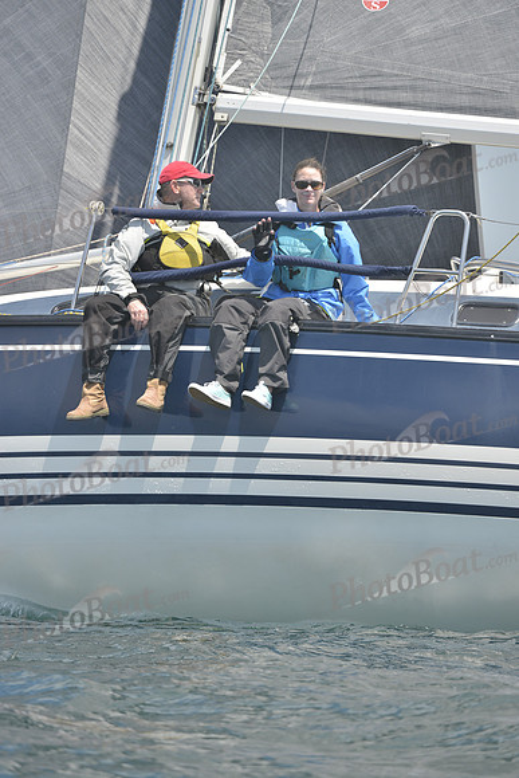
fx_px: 6483
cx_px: 260
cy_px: 389
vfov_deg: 6.9
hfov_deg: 4.6
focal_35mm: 300
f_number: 7.1
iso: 280
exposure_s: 1/800
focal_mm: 300
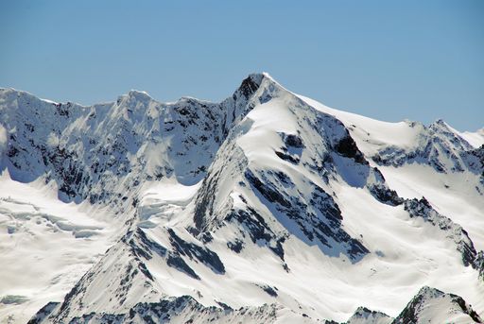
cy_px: 162
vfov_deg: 5.6
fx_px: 3332
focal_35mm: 248
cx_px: 242
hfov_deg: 8.3
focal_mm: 165
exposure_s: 1/400
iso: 100
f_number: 11
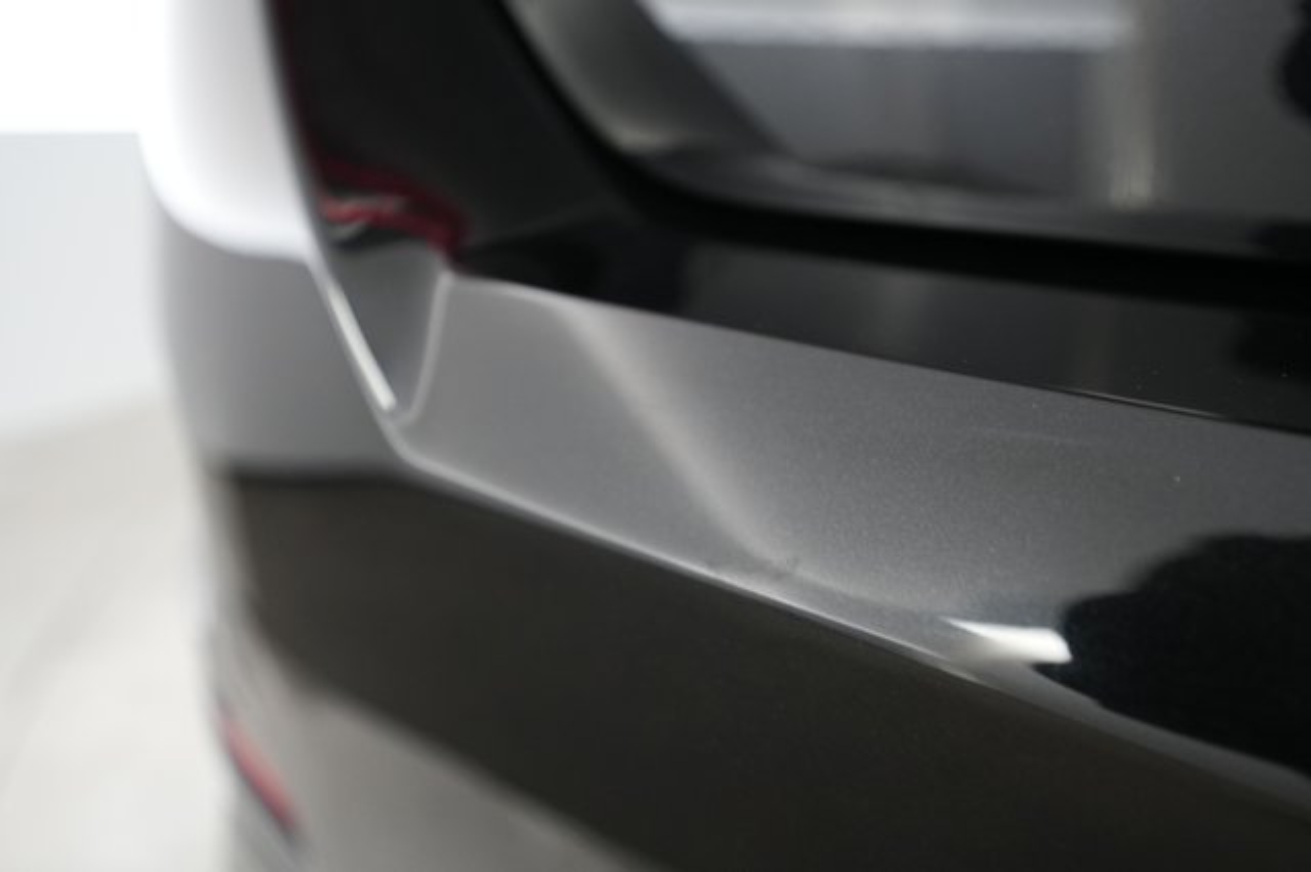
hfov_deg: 71.5
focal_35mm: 25
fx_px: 910
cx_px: 656
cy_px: 436
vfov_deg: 51.2
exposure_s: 1/80
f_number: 4
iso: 2500
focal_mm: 25
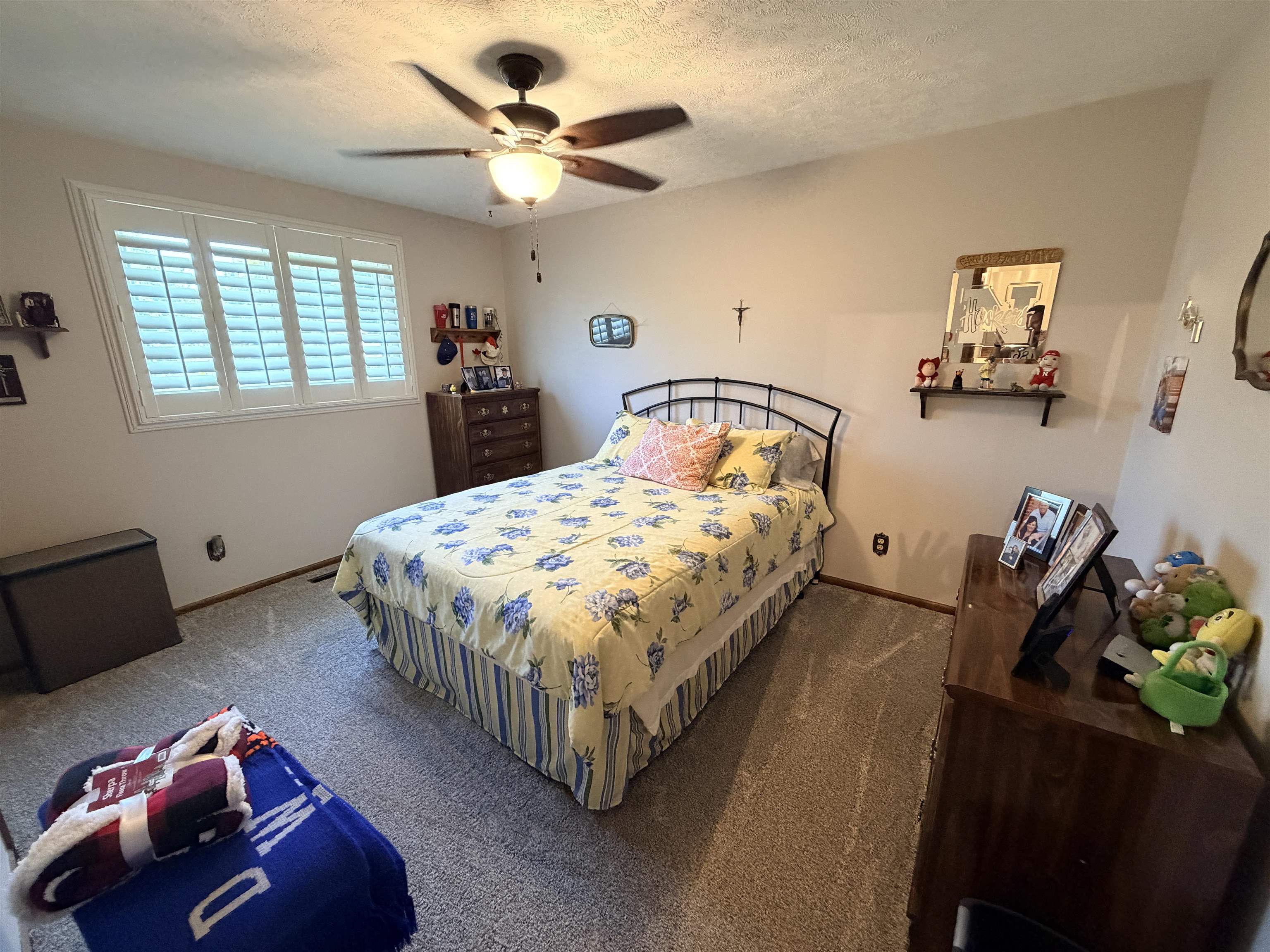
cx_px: 635
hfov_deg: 102.1
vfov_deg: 85.7
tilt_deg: -15.0
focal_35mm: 14
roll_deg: +0.2
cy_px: 476
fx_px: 514
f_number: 2.2
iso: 500
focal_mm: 2.22
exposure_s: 1/60
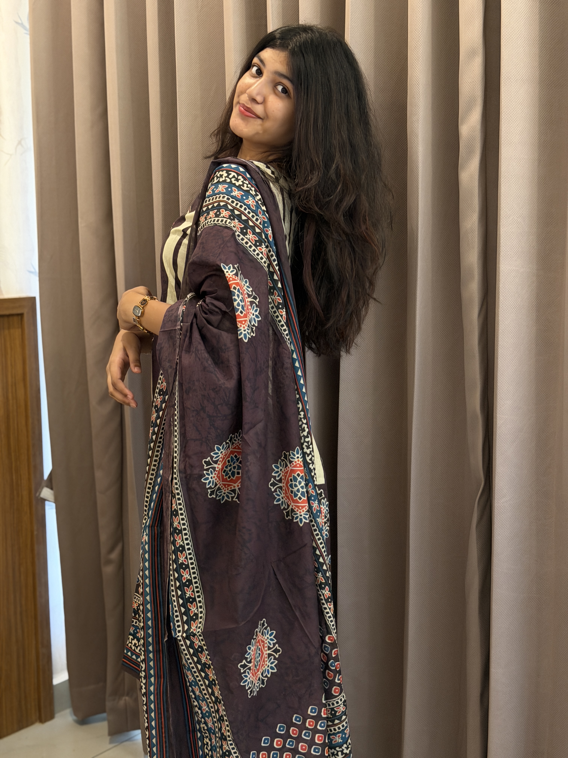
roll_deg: -0.3
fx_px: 1050
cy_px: 379
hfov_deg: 30.3
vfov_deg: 39.7
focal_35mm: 48
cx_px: 284
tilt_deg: -8.5
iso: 320
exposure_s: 1/33
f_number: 1.78
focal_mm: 6.76
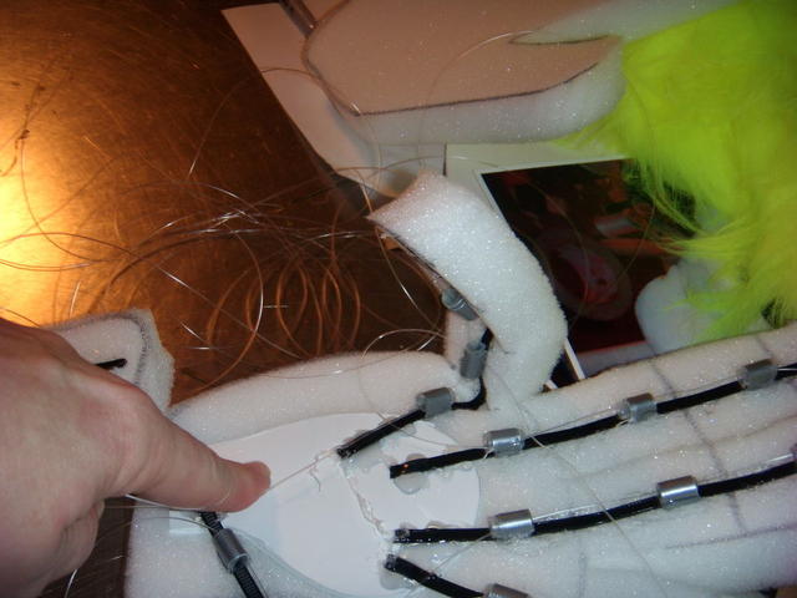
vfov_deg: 37.7
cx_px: 398
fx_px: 875
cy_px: 299
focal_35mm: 38
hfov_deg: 49.0
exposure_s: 1/60.2
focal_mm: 6.4
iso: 64
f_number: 3.5
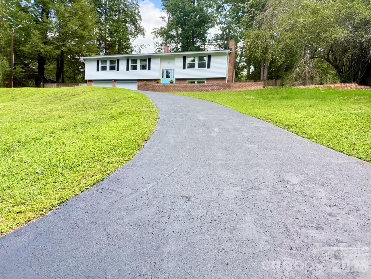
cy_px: 140
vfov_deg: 56.8
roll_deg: -3.6
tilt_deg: -2.4
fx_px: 257
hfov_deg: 71.6
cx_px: 186
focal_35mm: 24
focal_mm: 6.76
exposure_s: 1/992
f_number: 1.78
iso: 100
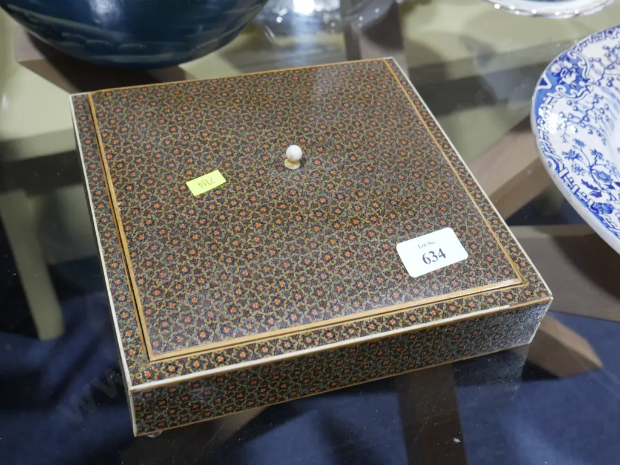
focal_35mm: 46
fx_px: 824
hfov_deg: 41.2
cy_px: 232
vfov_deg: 31.5
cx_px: 310
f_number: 5.6
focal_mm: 23
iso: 640
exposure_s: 1/60
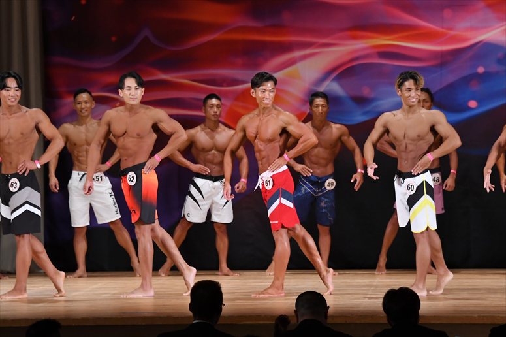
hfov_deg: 11.0
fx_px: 2627
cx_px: 253
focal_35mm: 187
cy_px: 168
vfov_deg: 7.3
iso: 3200
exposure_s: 1/400
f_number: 5.6
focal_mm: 125
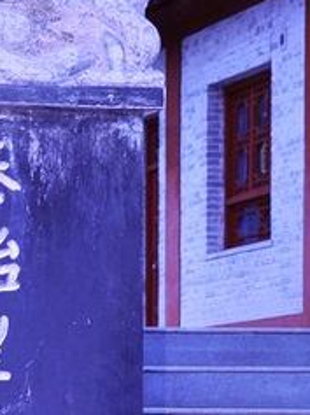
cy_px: 347
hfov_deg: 6.9
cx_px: -262
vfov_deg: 9.4
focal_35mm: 210
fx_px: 2514
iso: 200
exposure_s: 1/40
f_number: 4.2
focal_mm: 30
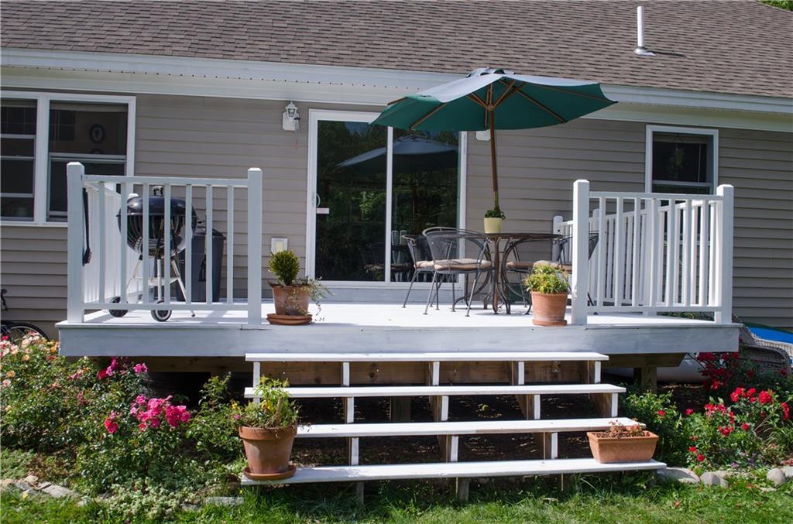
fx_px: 791
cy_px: 262
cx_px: 396
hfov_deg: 53.3
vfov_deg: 36.7
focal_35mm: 36
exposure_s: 1/250
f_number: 8
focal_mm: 24
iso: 140
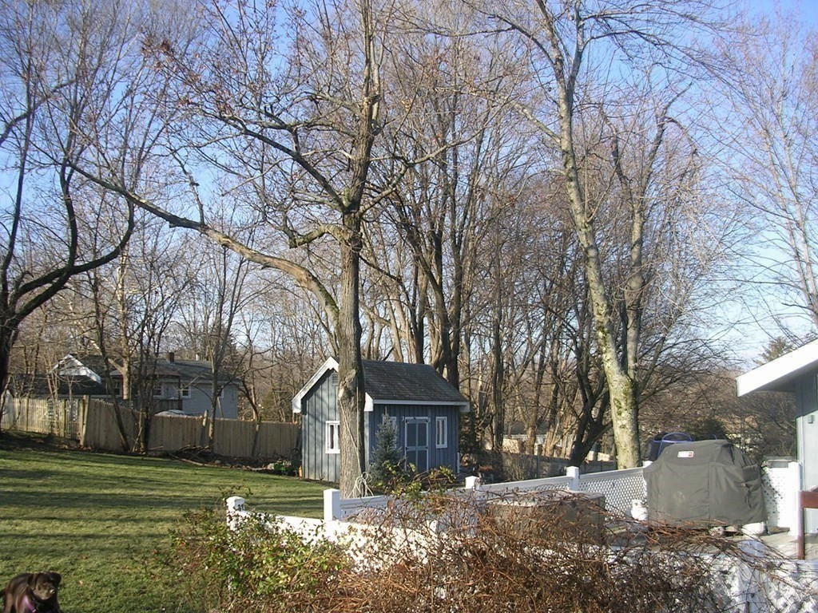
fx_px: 898
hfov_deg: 49.0
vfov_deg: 37.7
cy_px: 306
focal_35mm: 38
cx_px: 409
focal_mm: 5.8
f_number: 2.8
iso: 50
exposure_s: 1/445
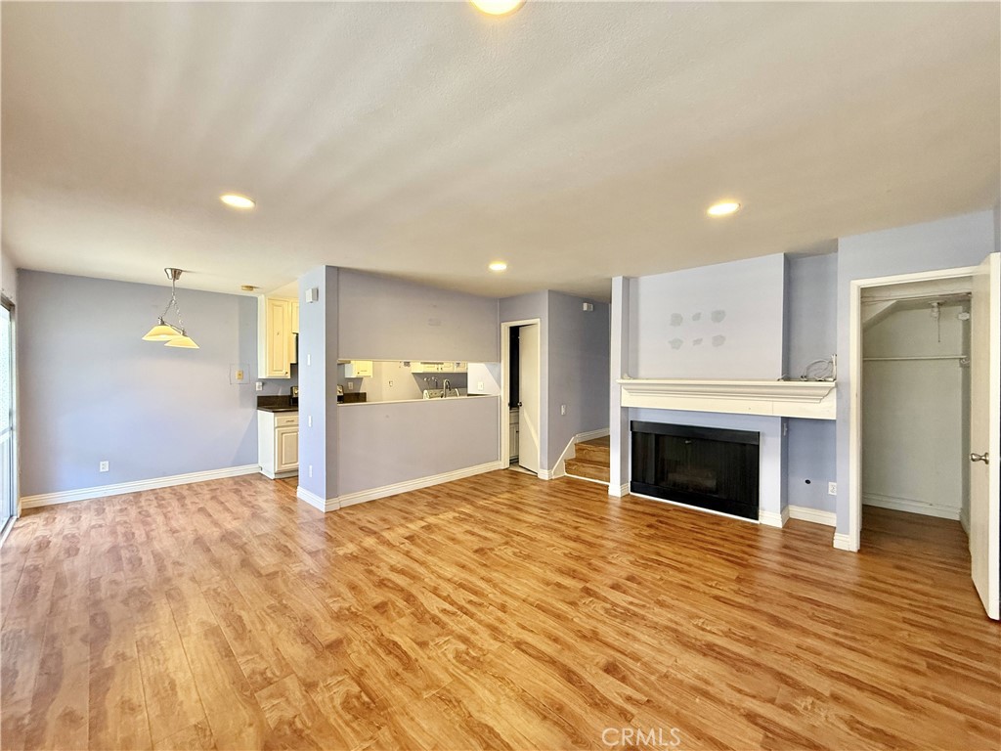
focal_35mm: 14
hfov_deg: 102.1
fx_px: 405
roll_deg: +0.1
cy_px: 376
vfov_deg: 85.7
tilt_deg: +0.0
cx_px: 500
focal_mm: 2.22
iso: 320
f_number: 2.2
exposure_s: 1/60
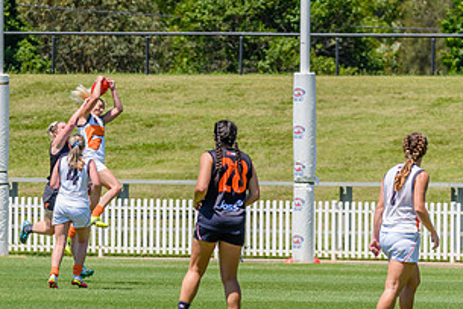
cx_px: 113
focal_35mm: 559
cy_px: 166
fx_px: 7196
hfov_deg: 3.7
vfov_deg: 2.5
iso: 800
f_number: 9
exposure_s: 1/2000
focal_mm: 280
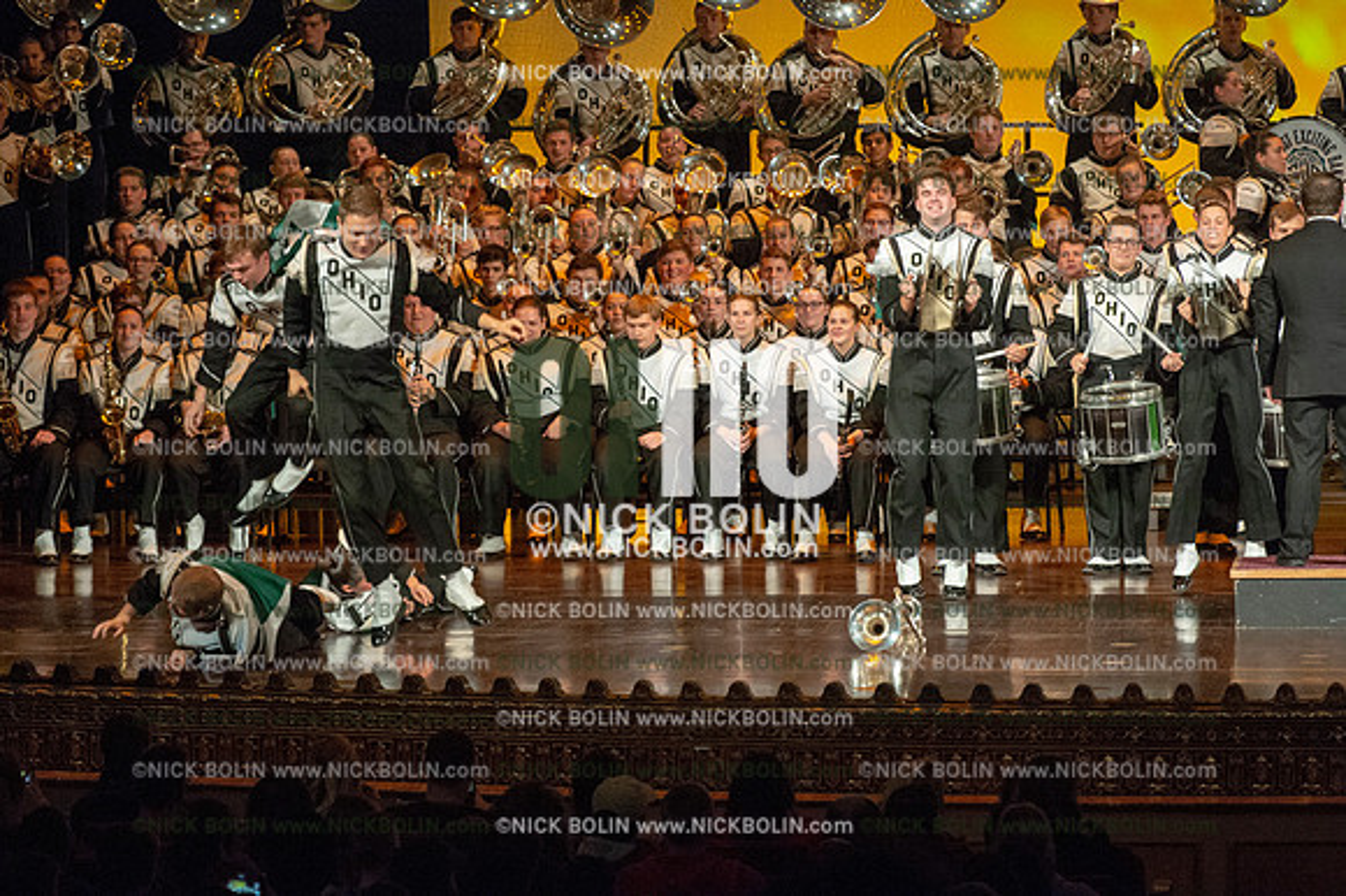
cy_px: 448
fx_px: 7100
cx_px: 673
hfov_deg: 10.8
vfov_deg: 7.2
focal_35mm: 190
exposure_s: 1/320
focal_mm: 190
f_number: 5.6
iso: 8000
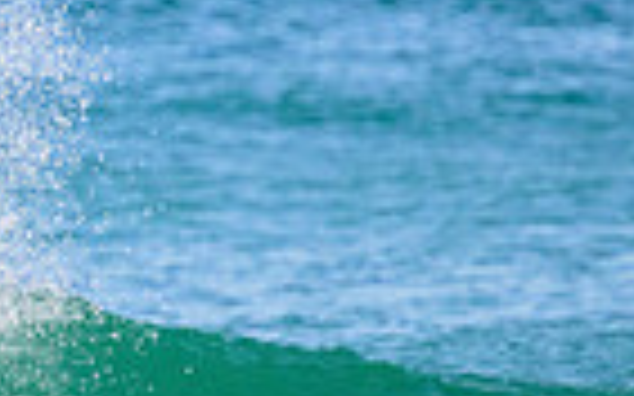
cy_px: 146
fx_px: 58016
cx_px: -567
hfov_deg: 0.6
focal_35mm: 3359
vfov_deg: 0.4
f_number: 11
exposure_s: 1/2000
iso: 2800
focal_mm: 800
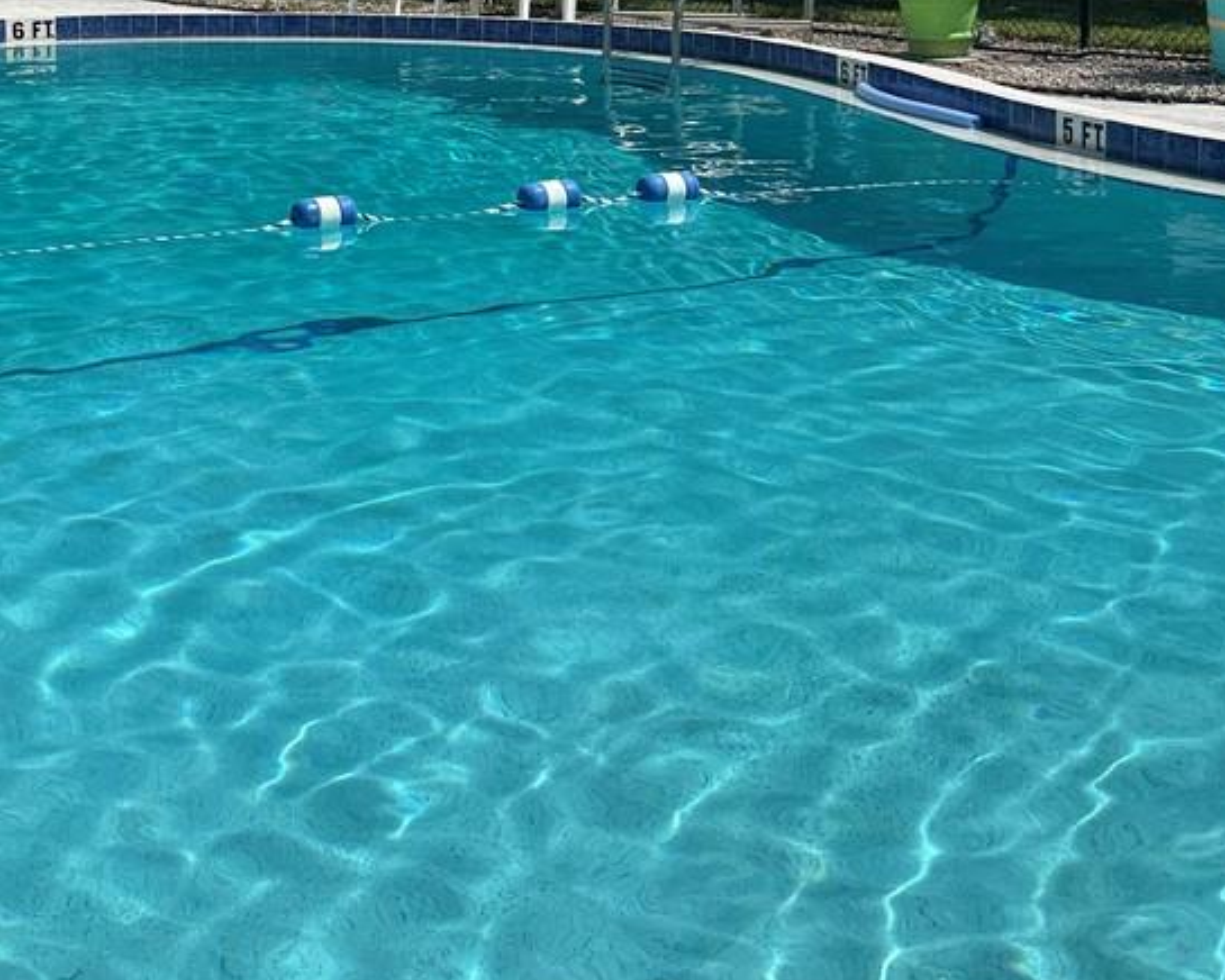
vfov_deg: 32.8
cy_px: 142
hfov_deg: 40.0
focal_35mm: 44
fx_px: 1595
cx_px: 214
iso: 80
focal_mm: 6.76
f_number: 1.78
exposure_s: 1/10417
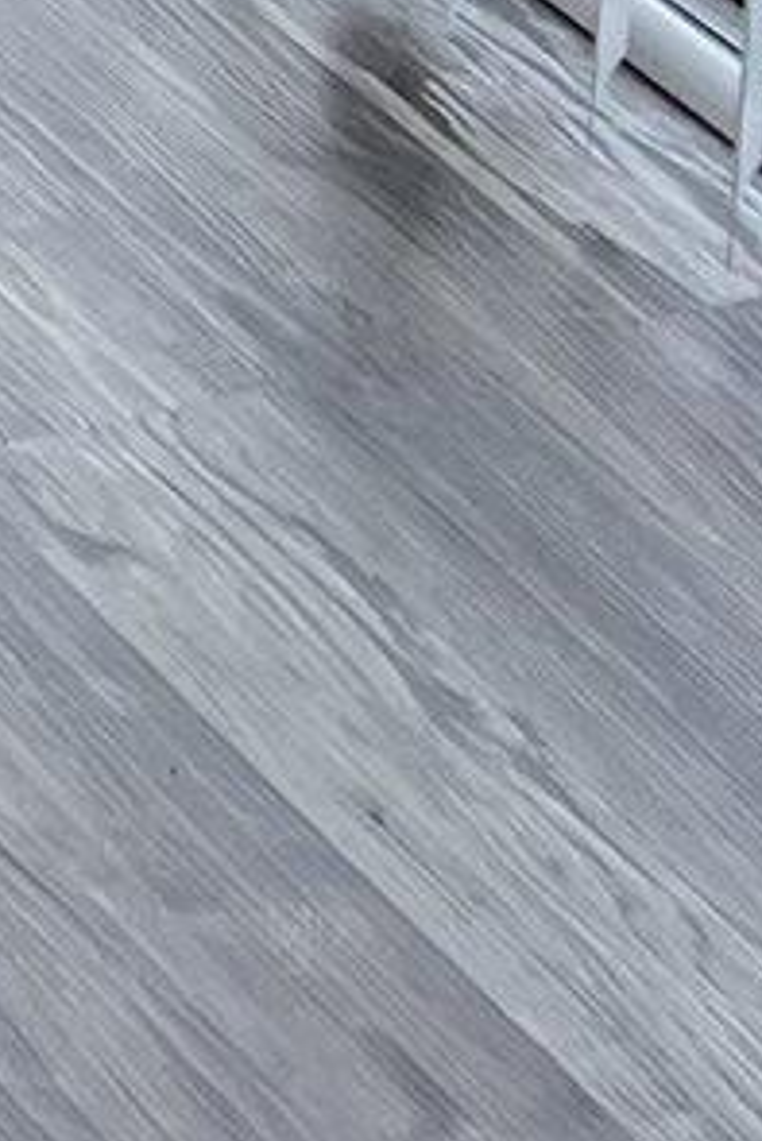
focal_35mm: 211
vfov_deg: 7.5
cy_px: -3063
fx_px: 6691
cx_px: -1876
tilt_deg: -3.7
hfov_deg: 5.9
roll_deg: -2.6
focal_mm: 5.7
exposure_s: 1/407
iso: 50
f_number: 1.5
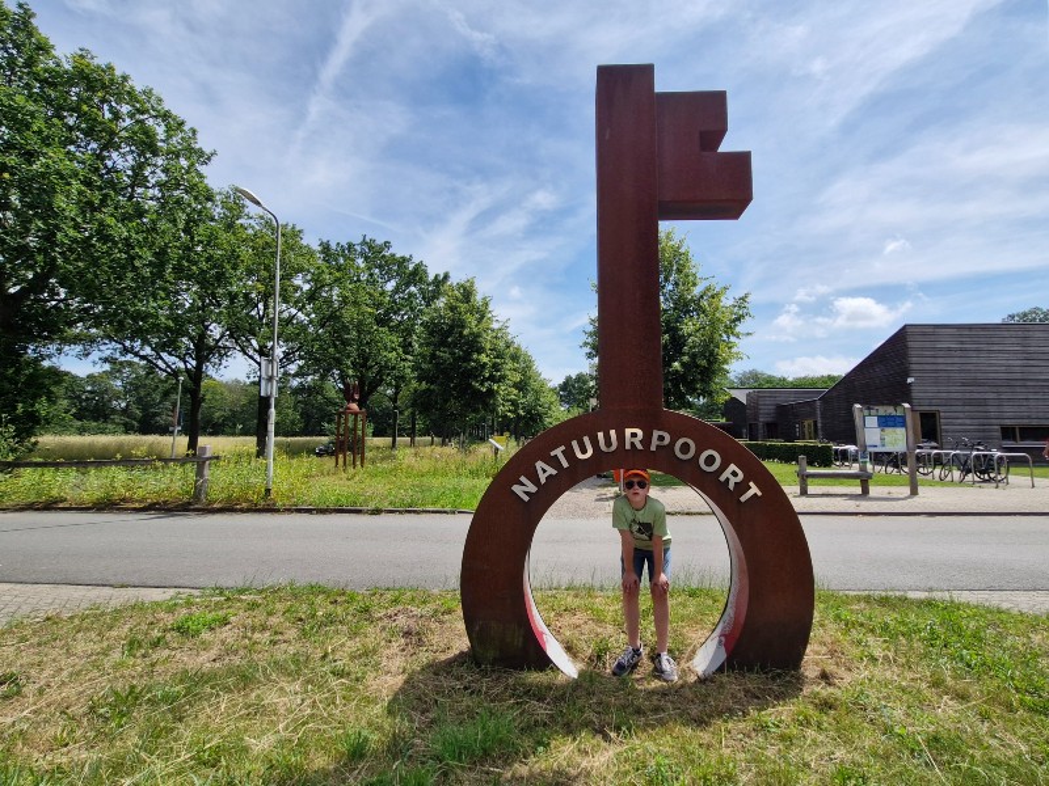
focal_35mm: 13
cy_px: 393
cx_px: 524
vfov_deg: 89.9
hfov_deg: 106.2
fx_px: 394
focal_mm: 1.74
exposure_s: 1/2376
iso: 50
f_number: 2.2
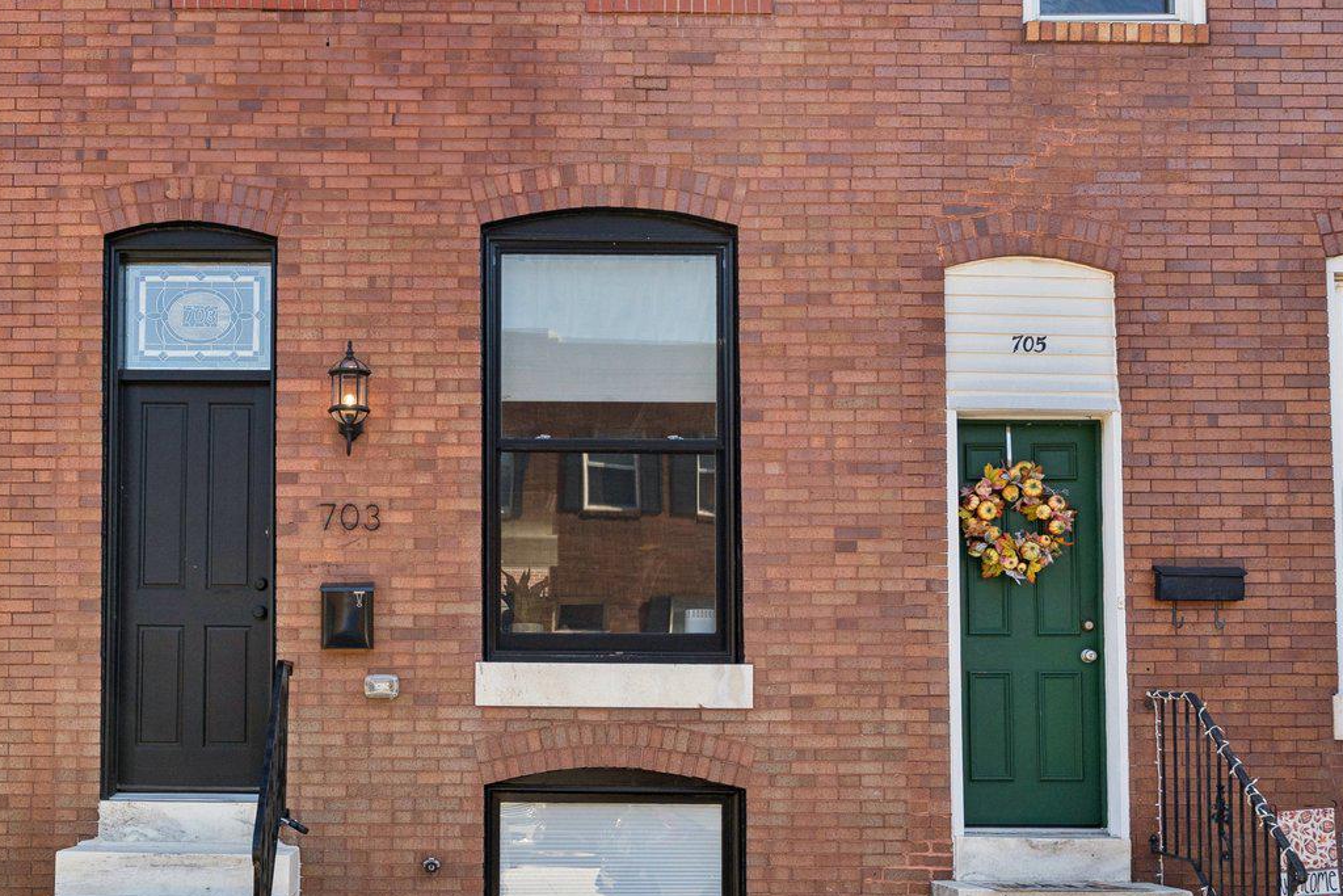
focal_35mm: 44
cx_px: 452
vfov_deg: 30.0
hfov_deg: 43.9
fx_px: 1642
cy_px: 224
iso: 400
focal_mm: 22
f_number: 5.6
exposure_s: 1/500
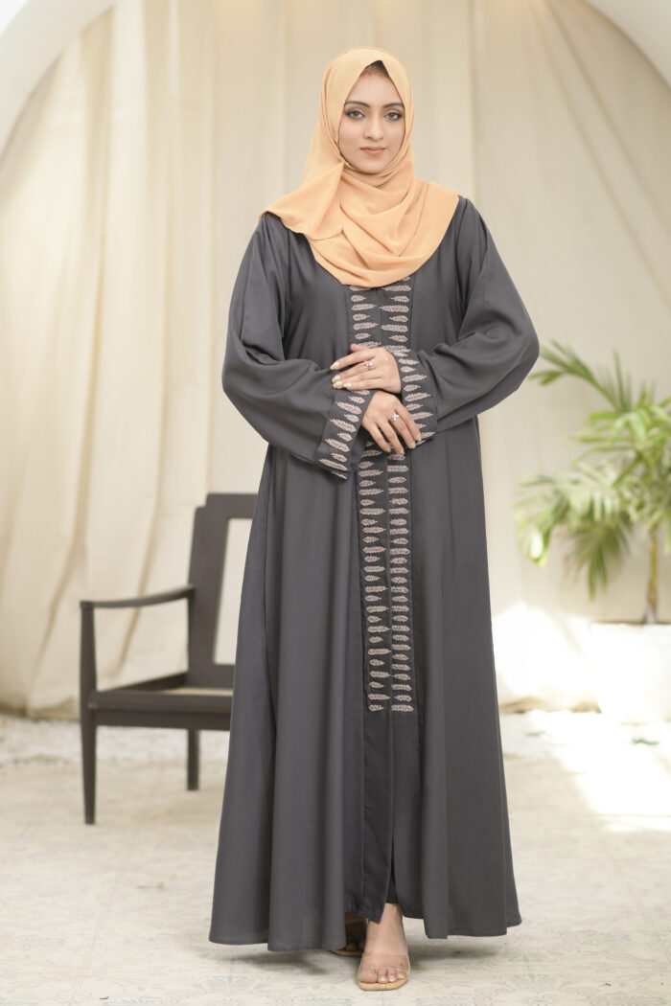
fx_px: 2376
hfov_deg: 16.1
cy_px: 503
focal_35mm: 85
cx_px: 336
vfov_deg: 23.9
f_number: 2.8
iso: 80
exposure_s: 1/200
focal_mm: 85
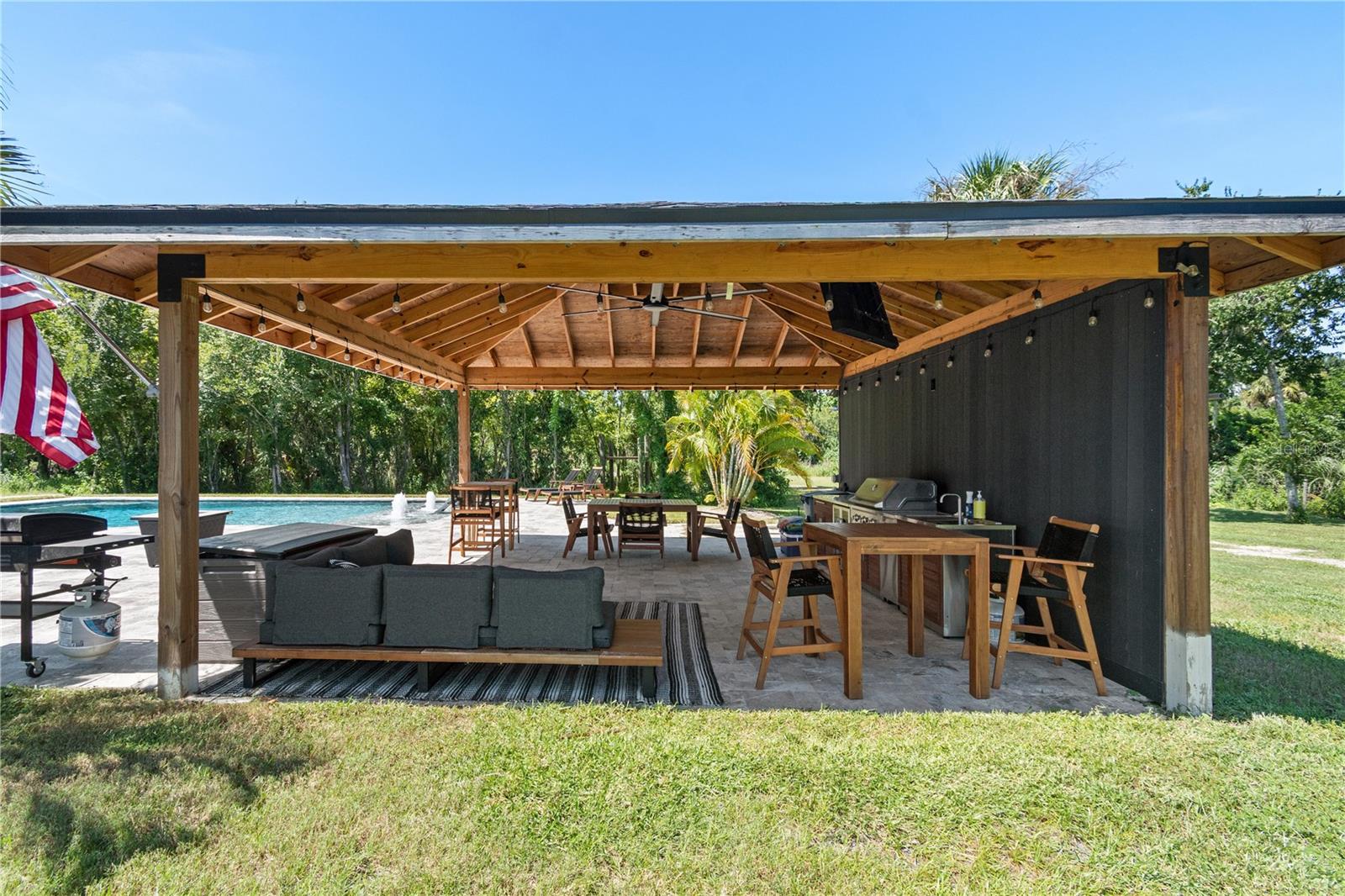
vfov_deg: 77.3
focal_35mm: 15
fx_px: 560
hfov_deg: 100.4
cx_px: 672
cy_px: 448
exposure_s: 1/320
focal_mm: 10
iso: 100
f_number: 7.1
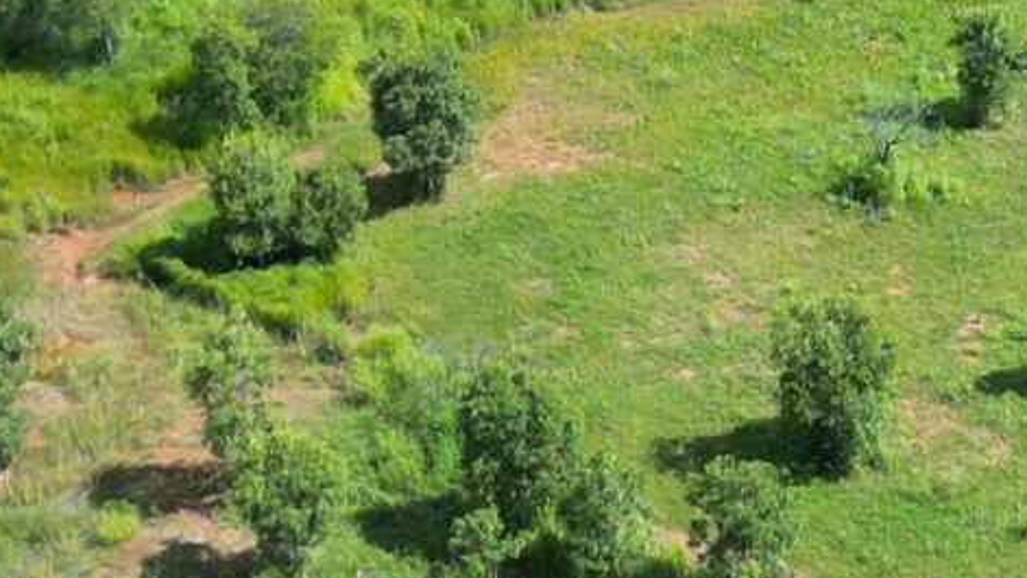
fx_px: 3867
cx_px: 1334
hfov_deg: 14.5
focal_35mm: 142
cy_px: 297
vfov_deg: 8.5
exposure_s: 1/1600
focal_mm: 6.72
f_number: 1.7
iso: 110
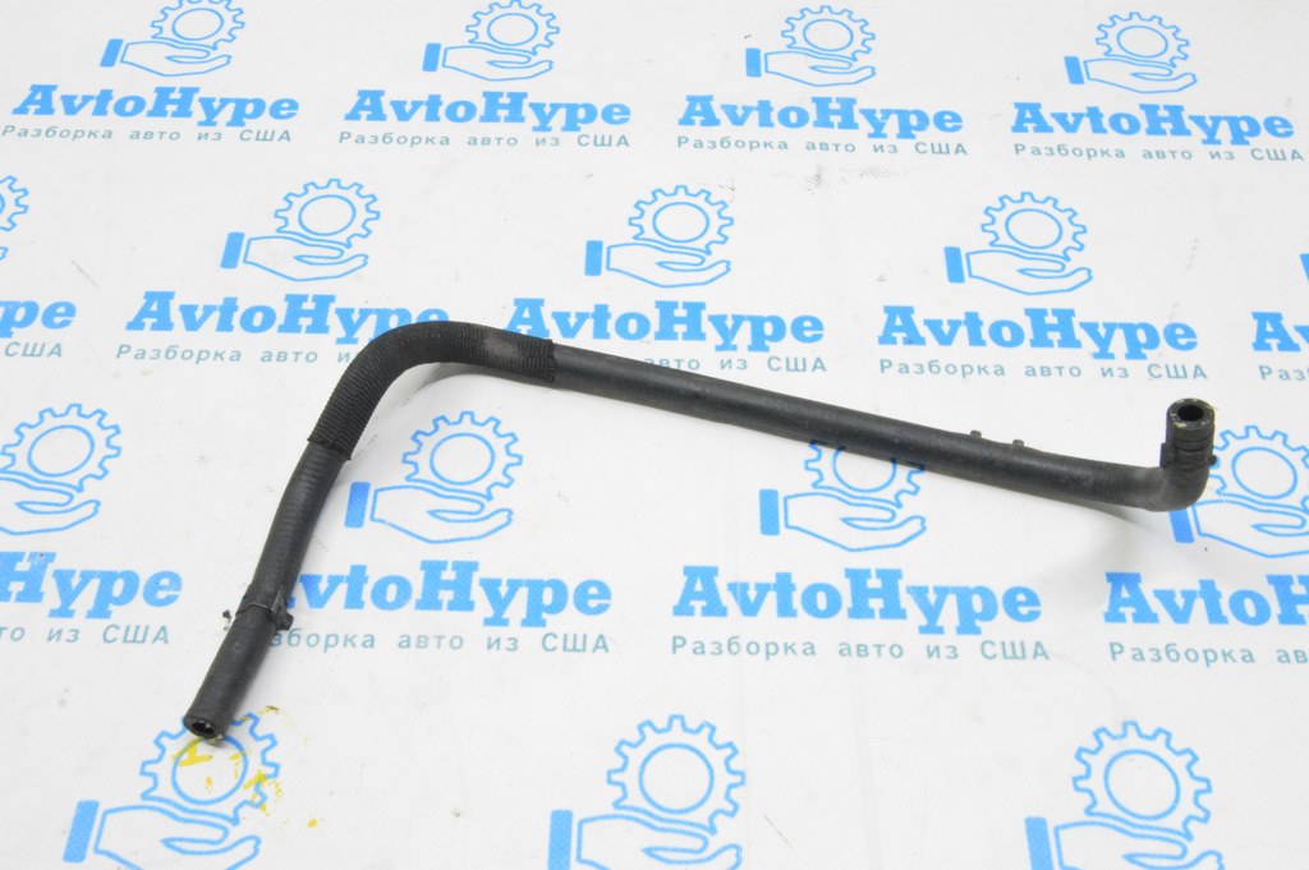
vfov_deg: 34.2
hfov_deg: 49.6
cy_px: 435
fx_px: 1417
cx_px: 654
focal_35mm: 39
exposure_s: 1/15
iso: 6400
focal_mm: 26
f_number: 20
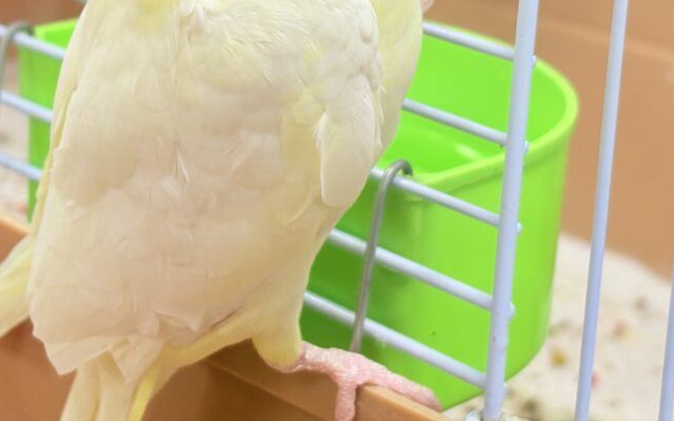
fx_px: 1874
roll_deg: -3.5
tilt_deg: -13.3
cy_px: -14
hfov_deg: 20.4
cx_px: 295
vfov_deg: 12.7
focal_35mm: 102
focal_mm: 5.96
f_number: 1.6
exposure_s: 1/121
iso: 40
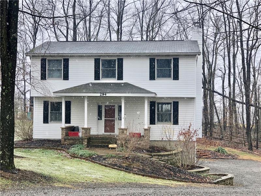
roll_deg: -1.0
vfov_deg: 25.7
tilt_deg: +3.3
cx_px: 130
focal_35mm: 57
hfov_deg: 33.8
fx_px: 430
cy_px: 98
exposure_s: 1/154
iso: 20
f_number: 2.8
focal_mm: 6.6
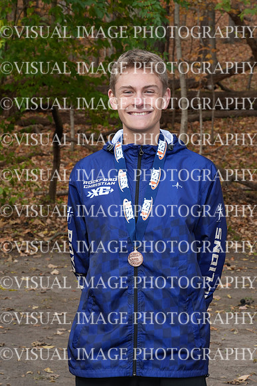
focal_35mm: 117
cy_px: 193
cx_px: 128
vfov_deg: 17.5
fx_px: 1252
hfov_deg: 11.7
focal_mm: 78
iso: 500
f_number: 11
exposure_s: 1/160
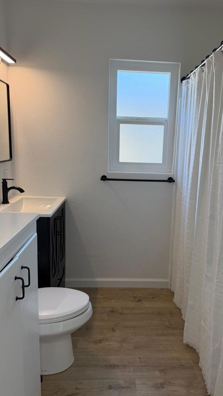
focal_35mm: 27
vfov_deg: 69.9
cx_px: 131
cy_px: 195
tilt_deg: -10.2
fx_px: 284
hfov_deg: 42.7
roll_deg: -1.9
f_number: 1.78
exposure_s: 1/202
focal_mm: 6.76
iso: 125
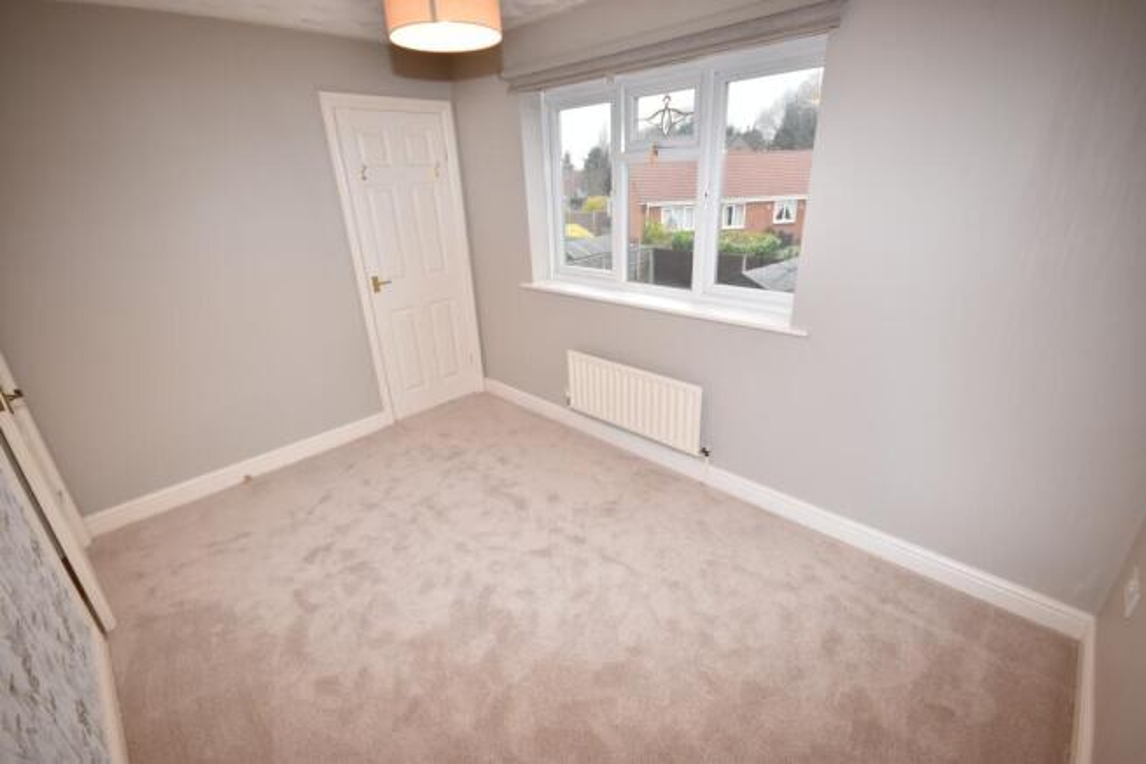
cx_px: 573
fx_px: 478
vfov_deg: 77.4
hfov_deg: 100.4
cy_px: 382
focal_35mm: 15
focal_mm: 10
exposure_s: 1/60
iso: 400
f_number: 4.8
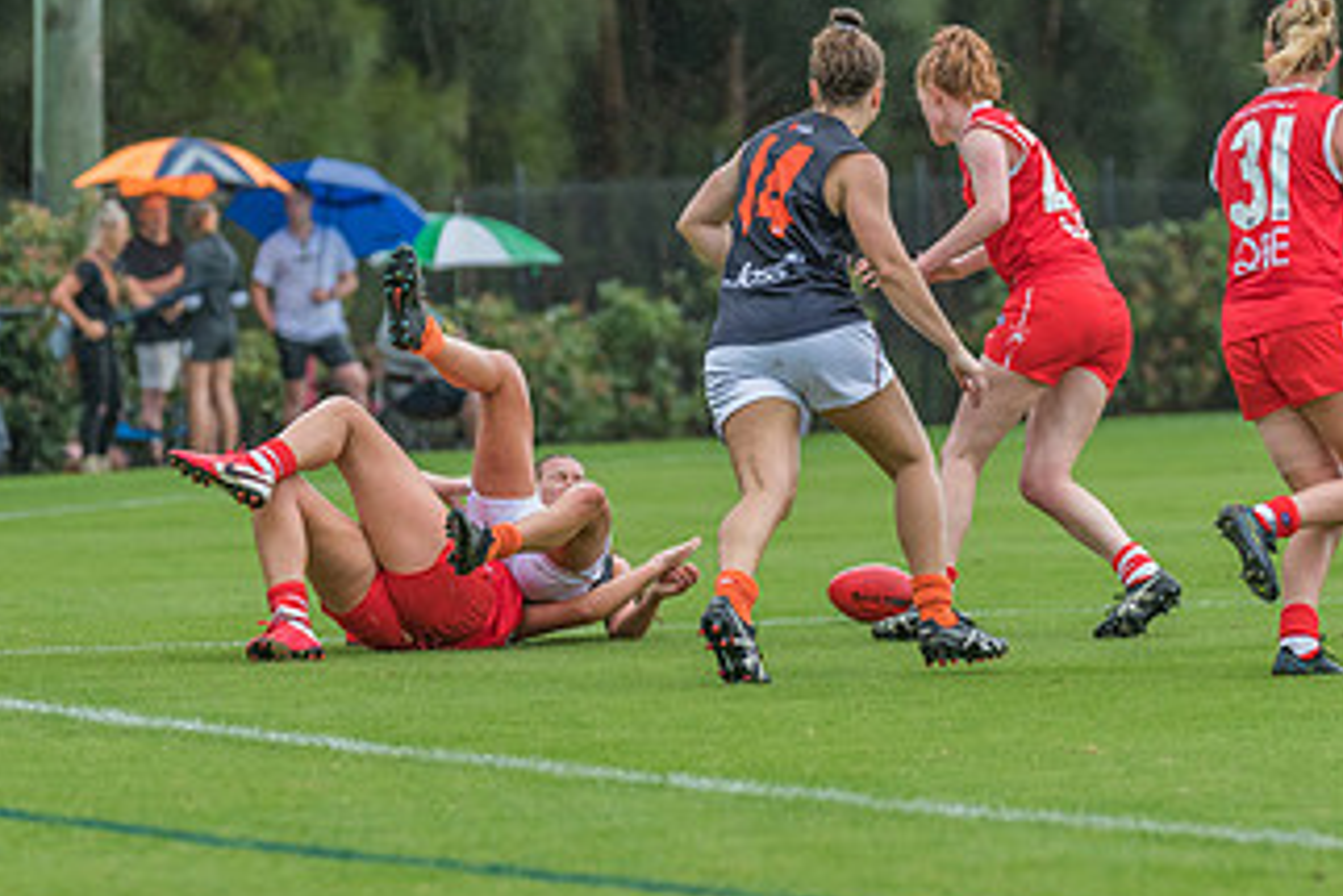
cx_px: 838
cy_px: 360
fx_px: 13174
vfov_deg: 3.9
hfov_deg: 5.8
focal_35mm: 353
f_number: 4.5
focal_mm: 195
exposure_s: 1/1250
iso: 800
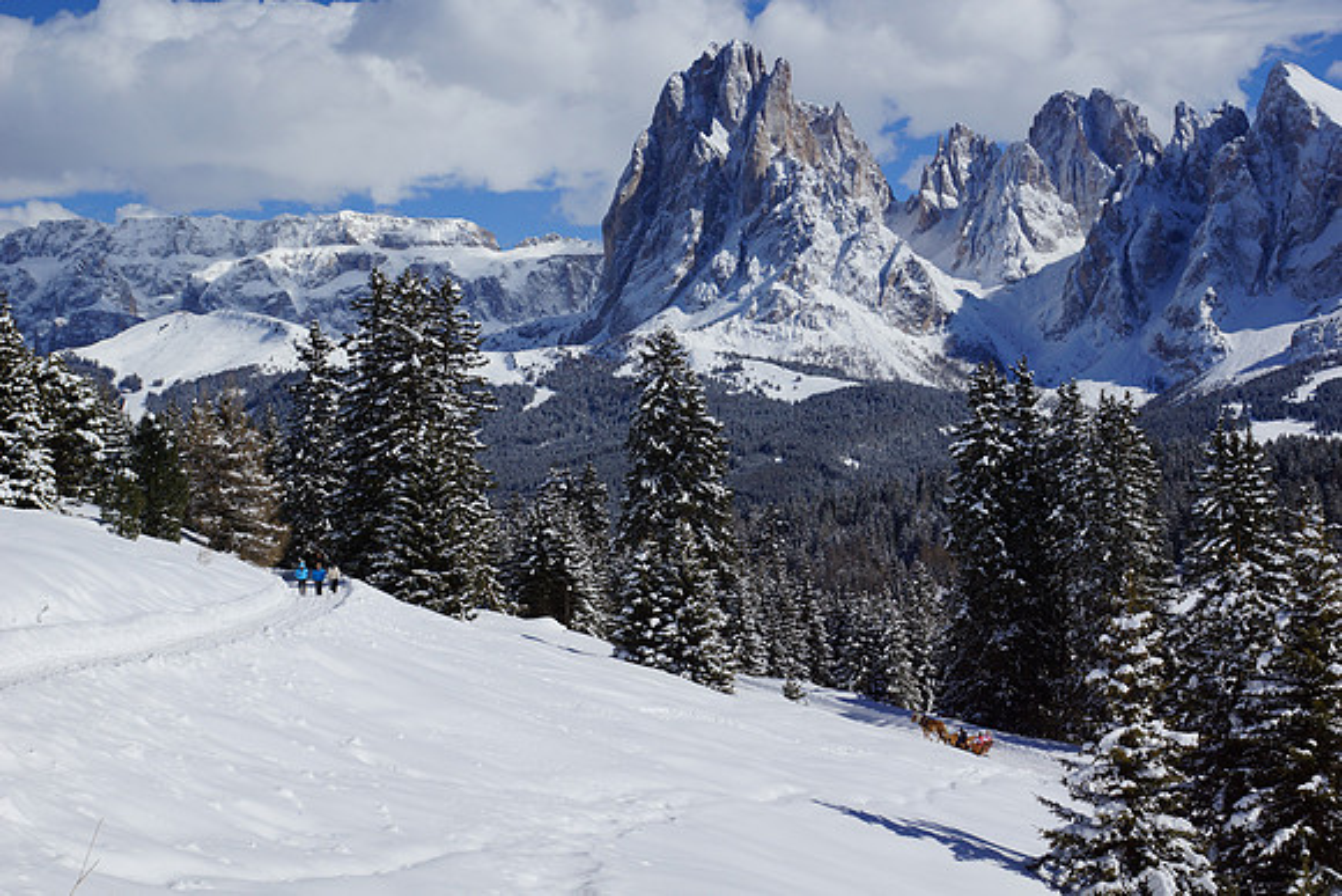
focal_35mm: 45
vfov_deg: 29.9
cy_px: 448
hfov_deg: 43.6
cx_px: 671
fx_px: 1678
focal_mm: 30
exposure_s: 1/800
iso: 100
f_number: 9
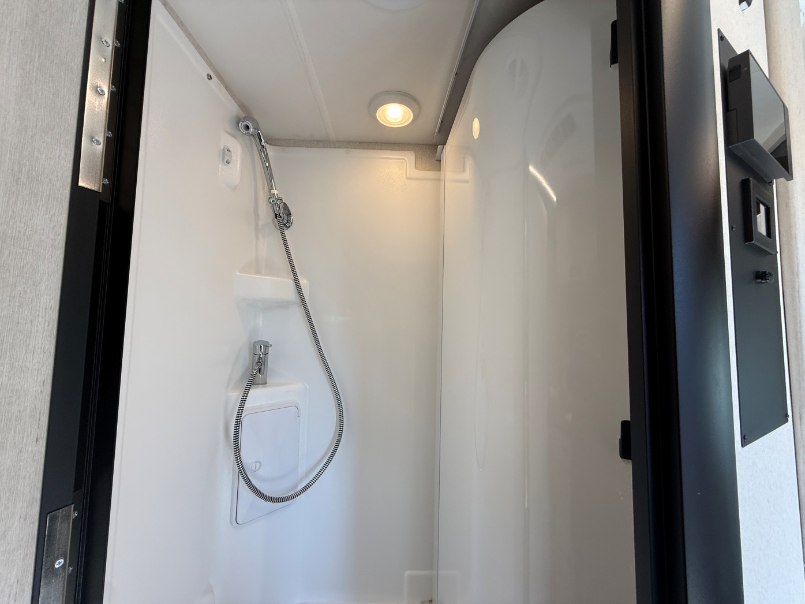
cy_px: 302
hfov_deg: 102.1
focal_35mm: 14
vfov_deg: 85.7
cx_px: 402
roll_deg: -0.6
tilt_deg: +2.9
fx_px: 326
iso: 80
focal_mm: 2.22
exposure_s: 1/121
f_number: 2.2
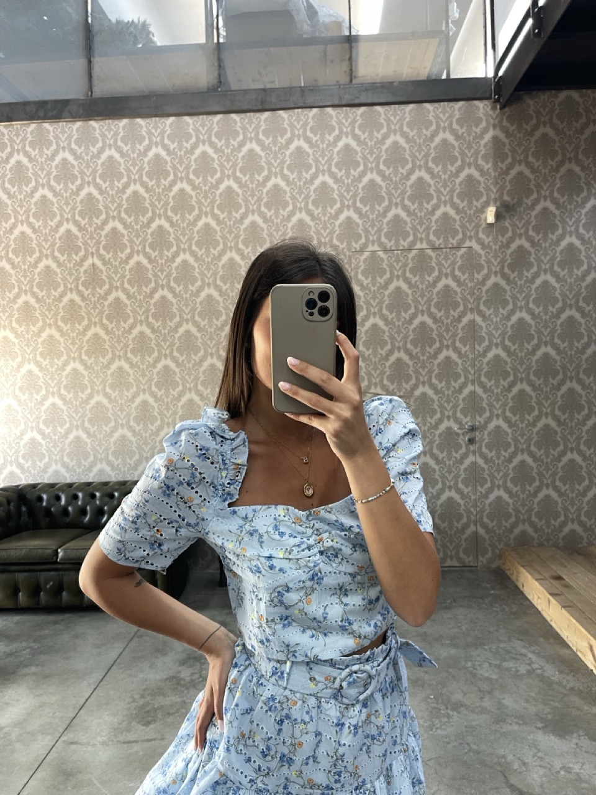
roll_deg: +2.4
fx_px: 574
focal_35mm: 25
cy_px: 398
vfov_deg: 69.4
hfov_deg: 54.9
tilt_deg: -14.9
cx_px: 298
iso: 125
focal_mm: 5.1
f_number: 1.6
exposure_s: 1/80
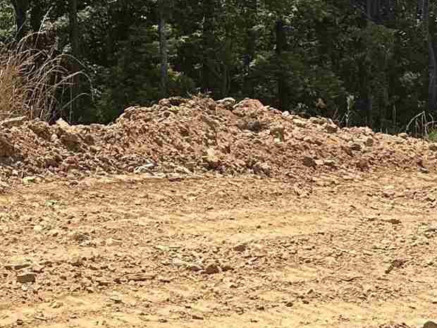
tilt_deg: -1.0
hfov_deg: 15.9
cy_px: -71
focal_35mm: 119
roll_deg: -0.5
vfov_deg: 12.2
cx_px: -101
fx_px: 1502
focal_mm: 6.86
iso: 80
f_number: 1.78
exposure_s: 1/4762
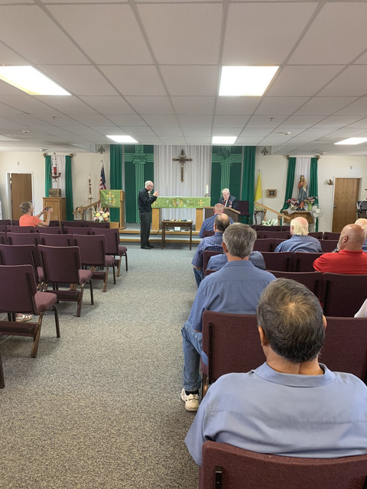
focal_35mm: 26
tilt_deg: -8.1
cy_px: 244
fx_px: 368
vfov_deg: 67.3
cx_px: 184
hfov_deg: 53.1
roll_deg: -2.1
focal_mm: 4.25
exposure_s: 1/60
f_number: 1.8
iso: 160
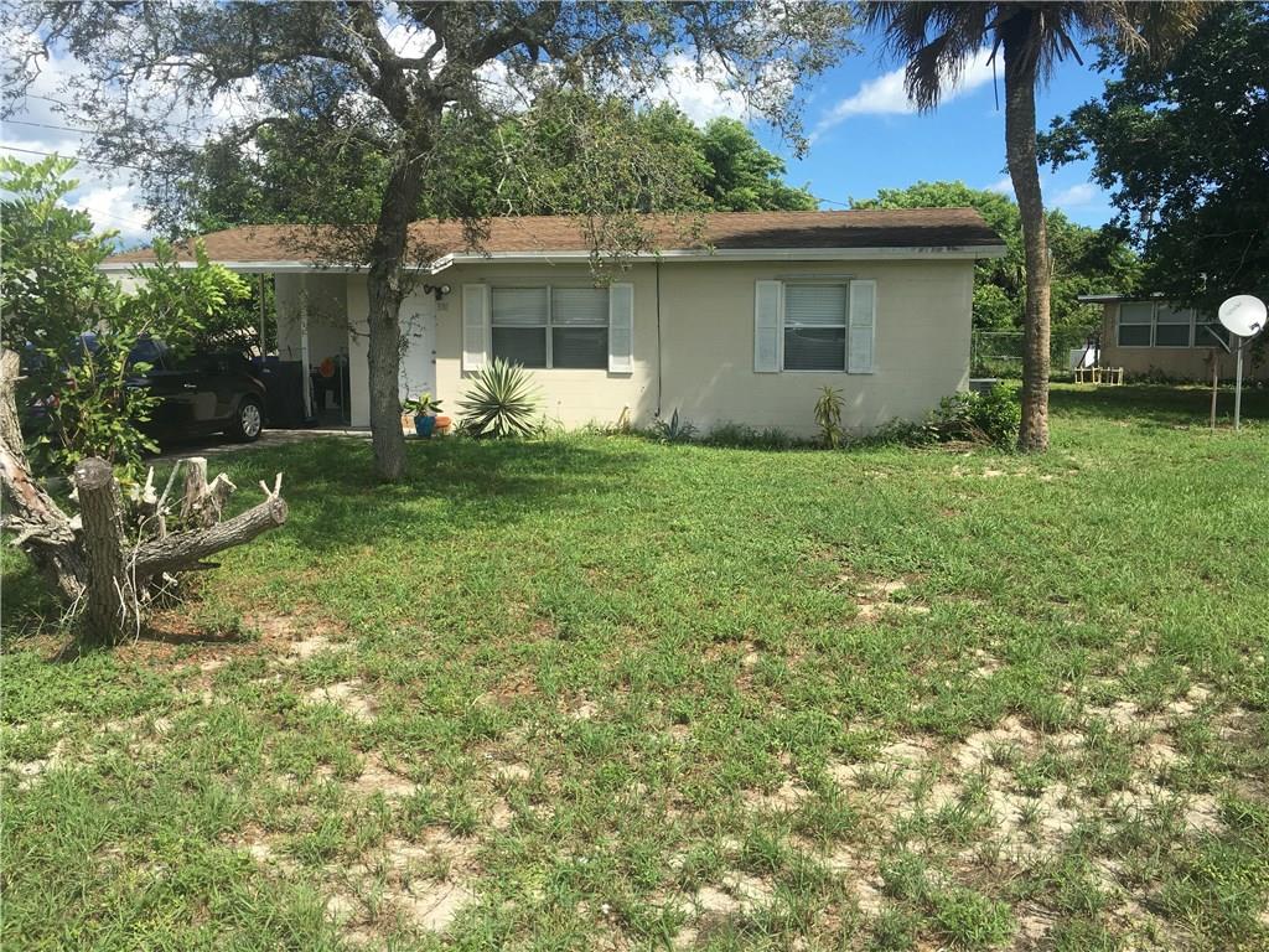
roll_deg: -0.8
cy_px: 476
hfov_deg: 61.7
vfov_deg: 48.2
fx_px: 1063
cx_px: 634
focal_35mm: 29
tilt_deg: -6.2
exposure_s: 1/1148
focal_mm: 4.15
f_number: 2.2
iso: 25
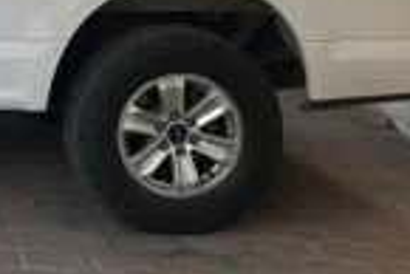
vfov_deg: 12.1
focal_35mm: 110
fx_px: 1254
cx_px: -170
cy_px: -85
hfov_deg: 17.1
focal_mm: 6.86
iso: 80
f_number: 1.78
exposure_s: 1/267
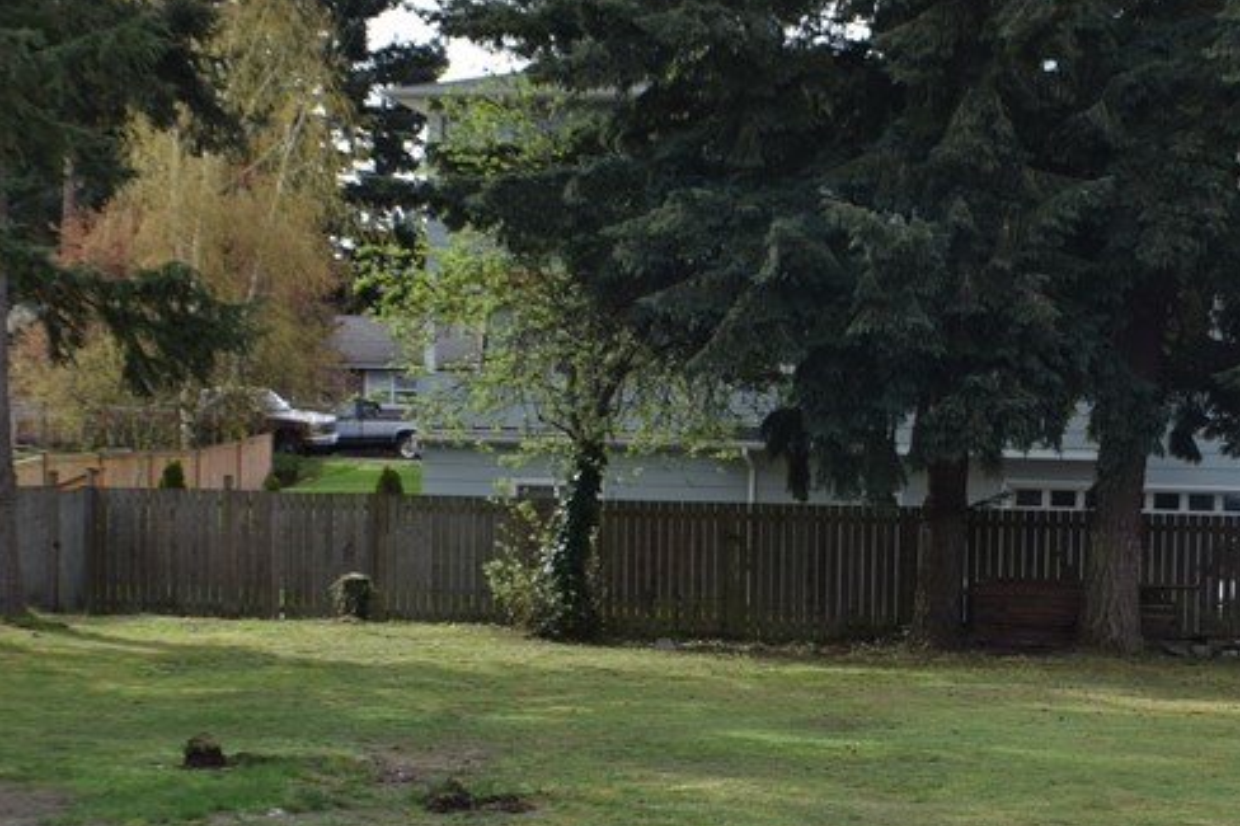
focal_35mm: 90
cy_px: 681
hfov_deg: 22.4
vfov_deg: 15.1
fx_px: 3103
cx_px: 927
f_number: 7.1
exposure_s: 1/200
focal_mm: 27
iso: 100
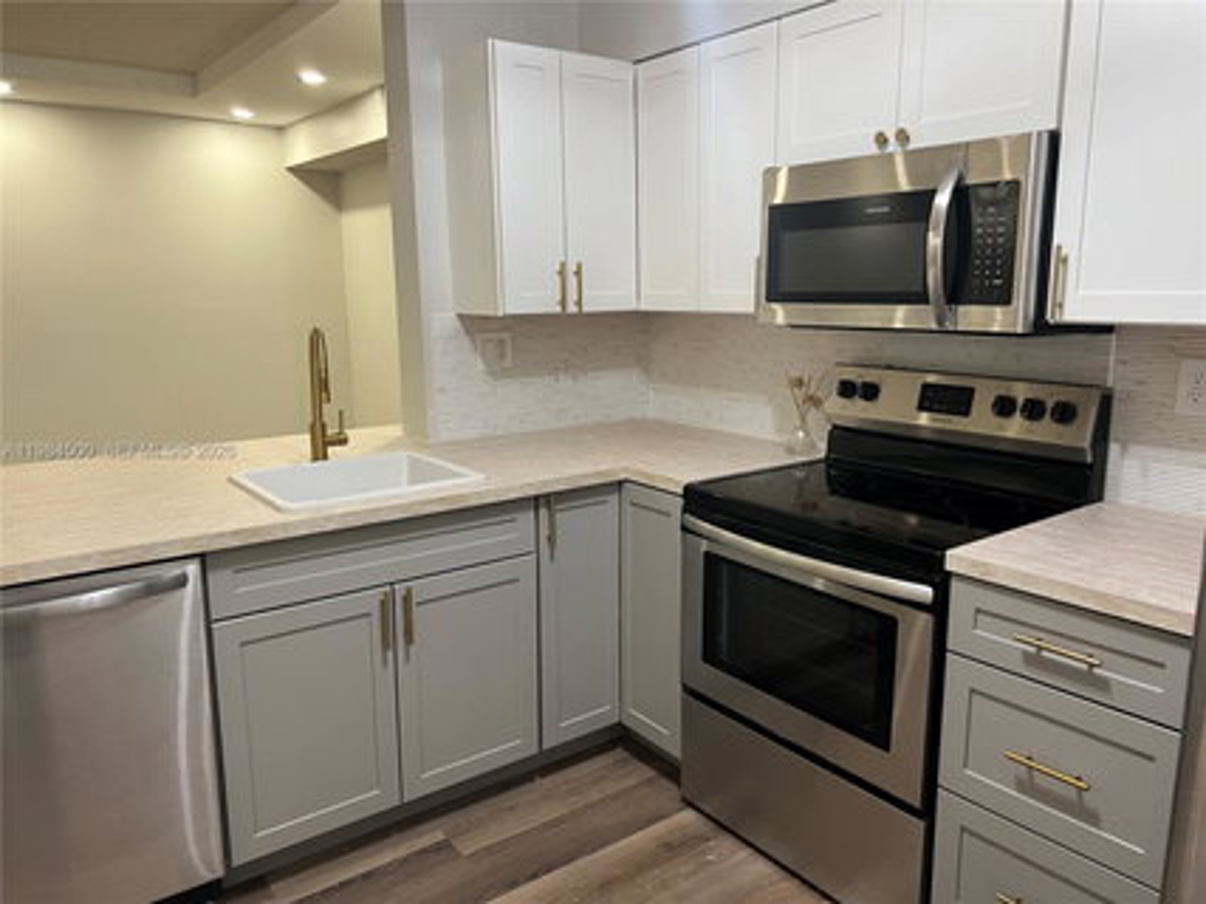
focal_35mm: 26
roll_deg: +0.3
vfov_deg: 53.0
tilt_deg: -11.3
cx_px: 603
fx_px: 906
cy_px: 452
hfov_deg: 67.3
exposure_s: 1/60
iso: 100
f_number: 1.5
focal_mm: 5.7
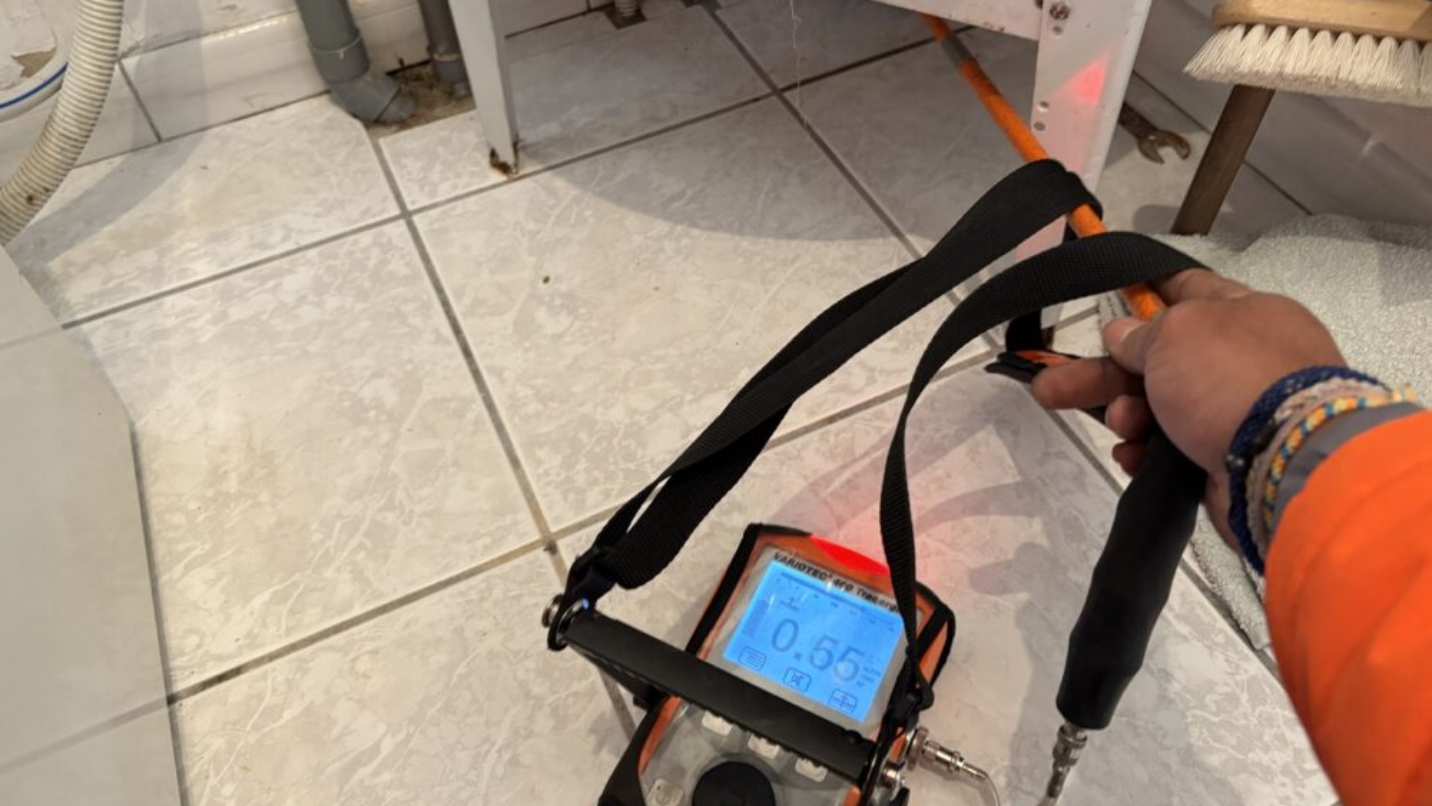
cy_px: 346
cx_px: 717
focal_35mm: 29
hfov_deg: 66.1
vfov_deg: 40.1
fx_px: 1101
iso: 250
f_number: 1.6
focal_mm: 5.96
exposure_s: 1/50
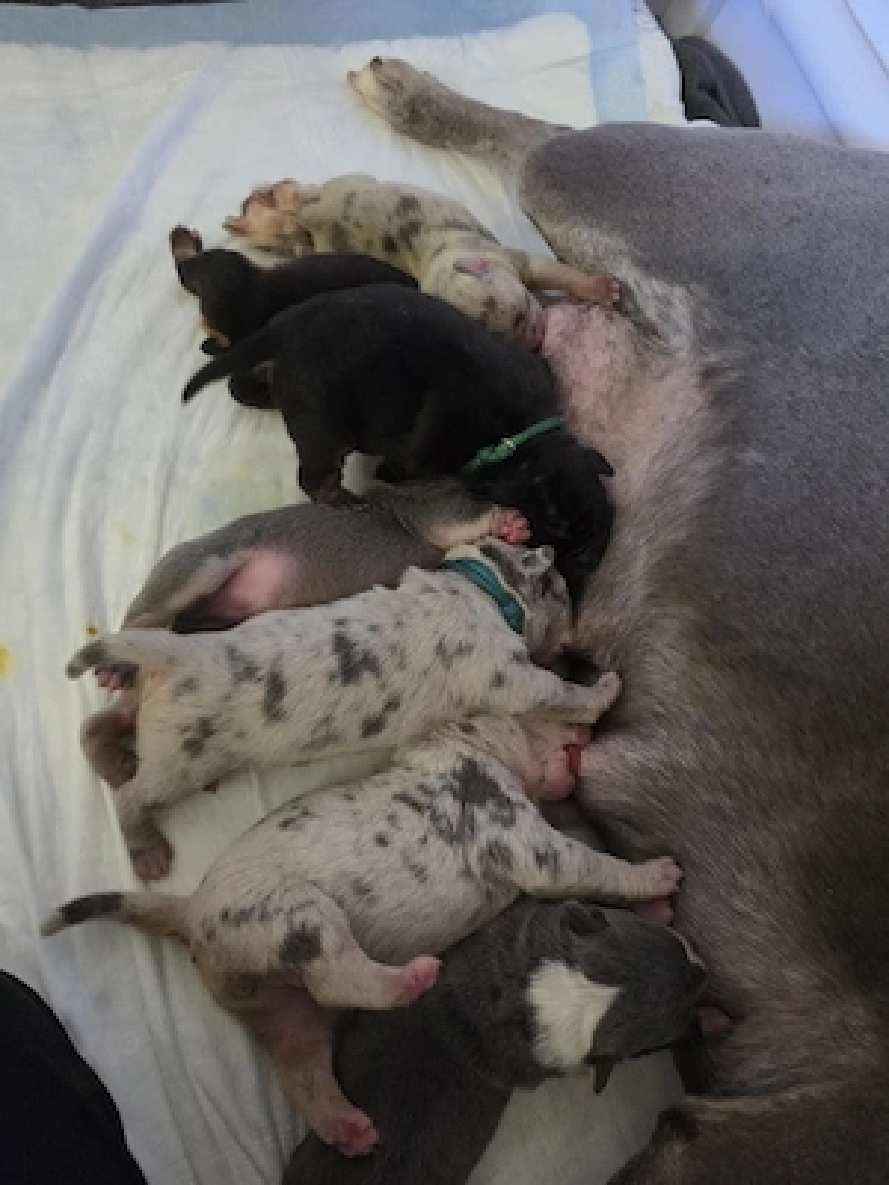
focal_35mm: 23
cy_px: 592
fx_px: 788
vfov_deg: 73.9
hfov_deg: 58.9
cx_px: 444
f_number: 1.4
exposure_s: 1/33.4
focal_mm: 6.5
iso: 1000
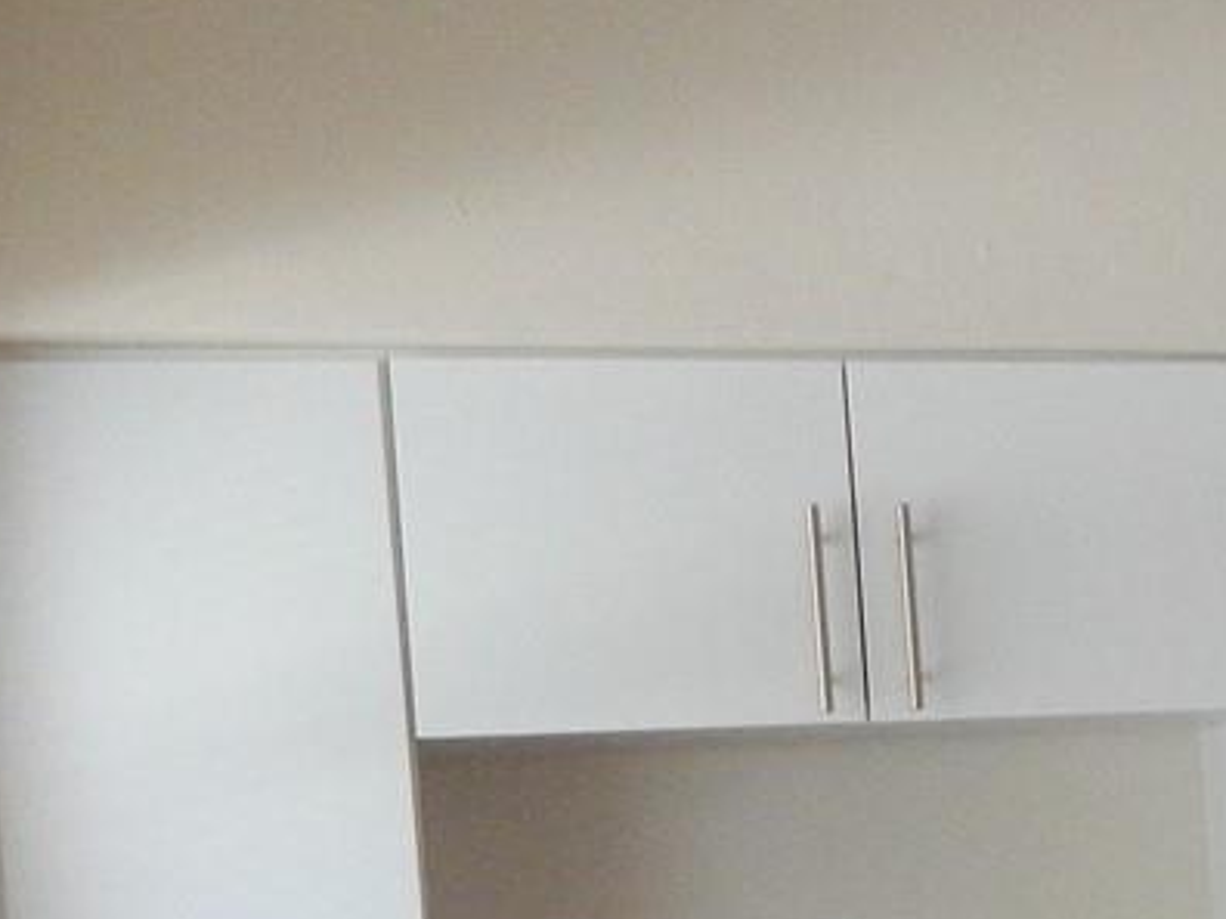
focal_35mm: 89
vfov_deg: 16.1
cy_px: 993
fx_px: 3152
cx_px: 1734
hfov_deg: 19.7
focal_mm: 4
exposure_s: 1/30
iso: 125
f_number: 3
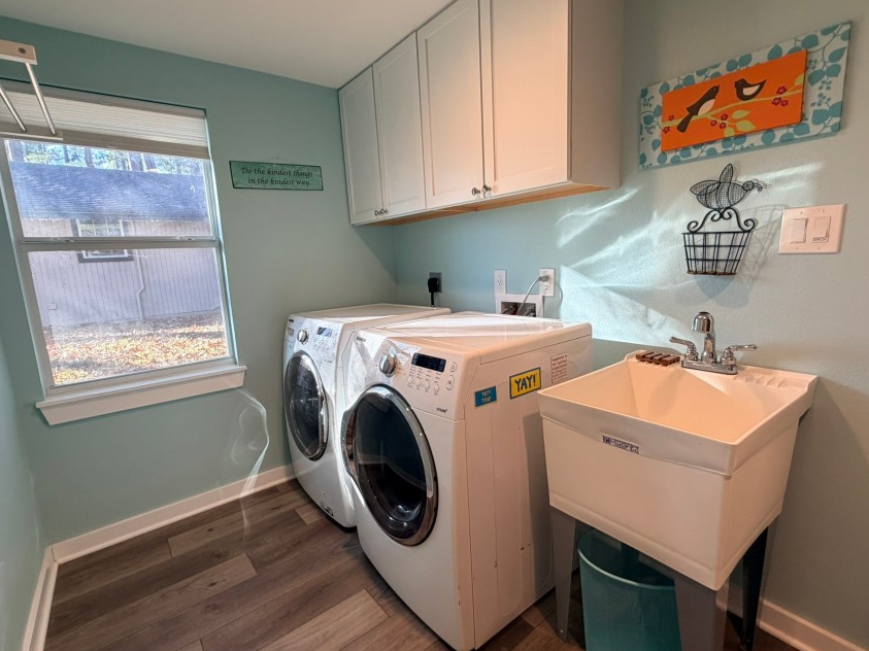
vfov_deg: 74.7
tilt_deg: -9.0
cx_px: 432
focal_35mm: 17
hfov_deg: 91.0
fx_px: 427
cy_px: 330
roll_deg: +2.9
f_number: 2.2
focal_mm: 2.22
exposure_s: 1/120
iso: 200
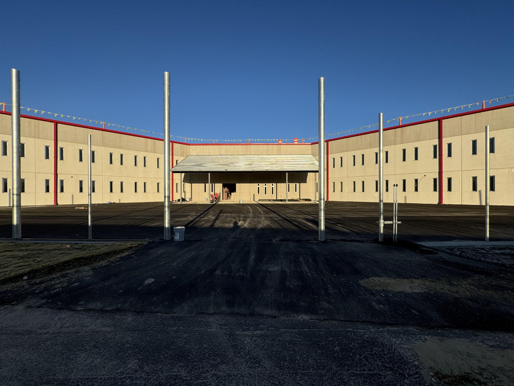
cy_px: 193
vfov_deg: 85.7
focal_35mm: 14
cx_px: 257
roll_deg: -0.4
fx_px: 208
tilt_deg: -0.9
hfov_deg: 102.1
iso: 50
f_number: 2.2
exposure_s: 1/2208
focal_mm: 2.22
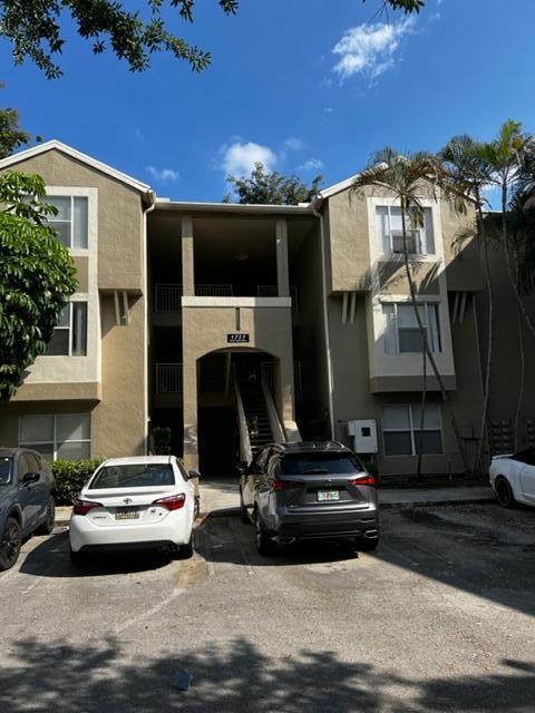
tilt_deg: +7.9
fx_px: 536
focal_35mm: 26
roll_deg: +1.6
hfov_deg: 53.1
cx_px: 268
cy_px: 356
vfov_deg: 67.3
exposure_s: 1/3165
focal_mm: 5.7
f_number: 1.5
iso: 50
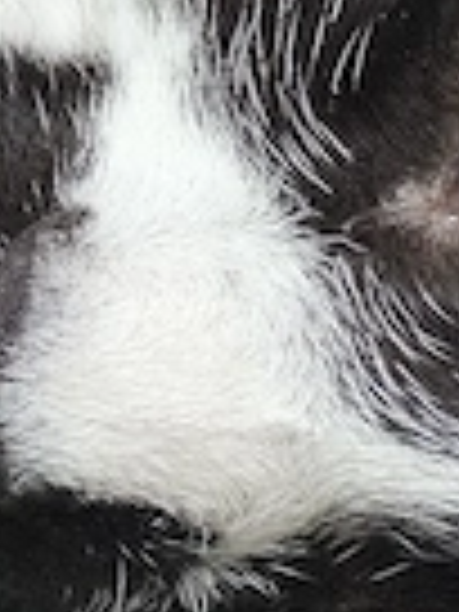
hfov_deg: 4.4
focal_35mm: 338
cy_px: 446
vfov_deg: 5.9
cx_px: 360
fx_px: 5976
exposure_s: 1/101
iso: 200
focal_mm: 18.6
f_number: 3.4
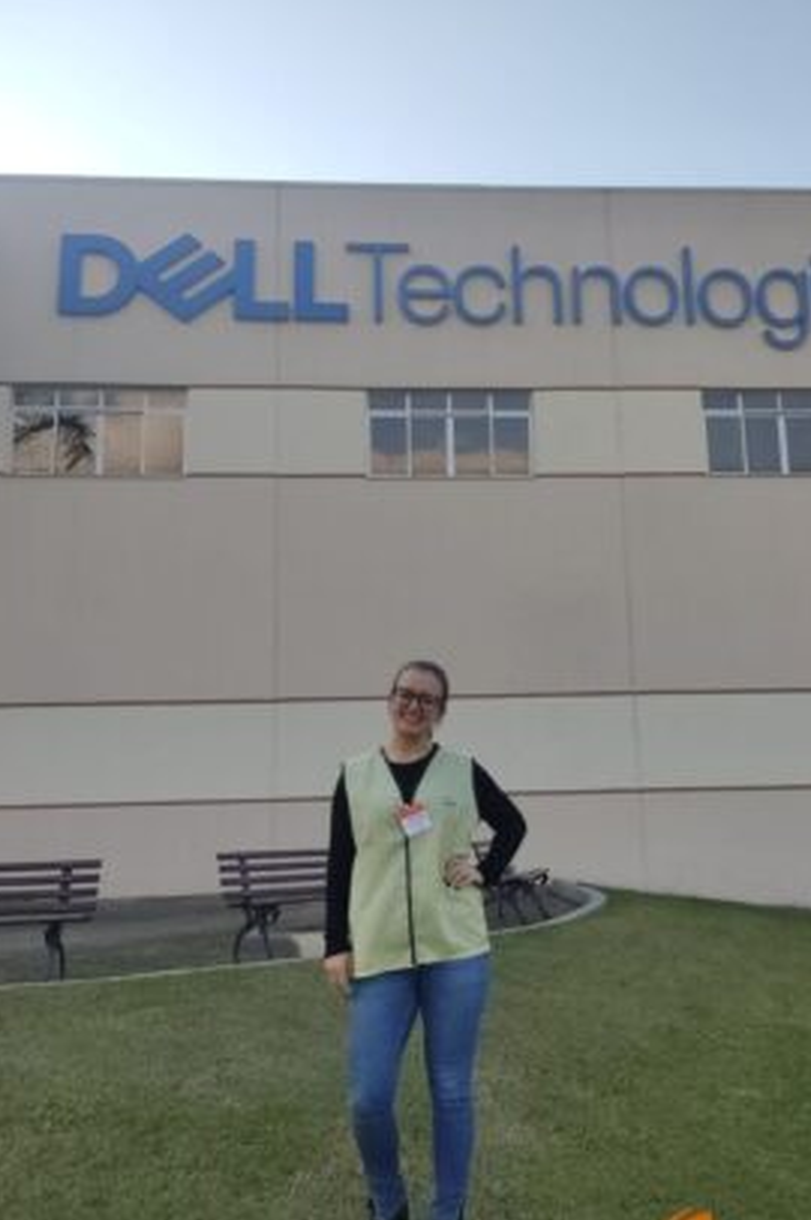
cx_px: 469
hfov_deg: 40.9
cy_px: 598
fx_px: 1083
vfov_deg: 58.8
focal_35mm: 32
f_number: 1.79
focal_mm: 4.74
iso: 100
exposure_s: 1/974
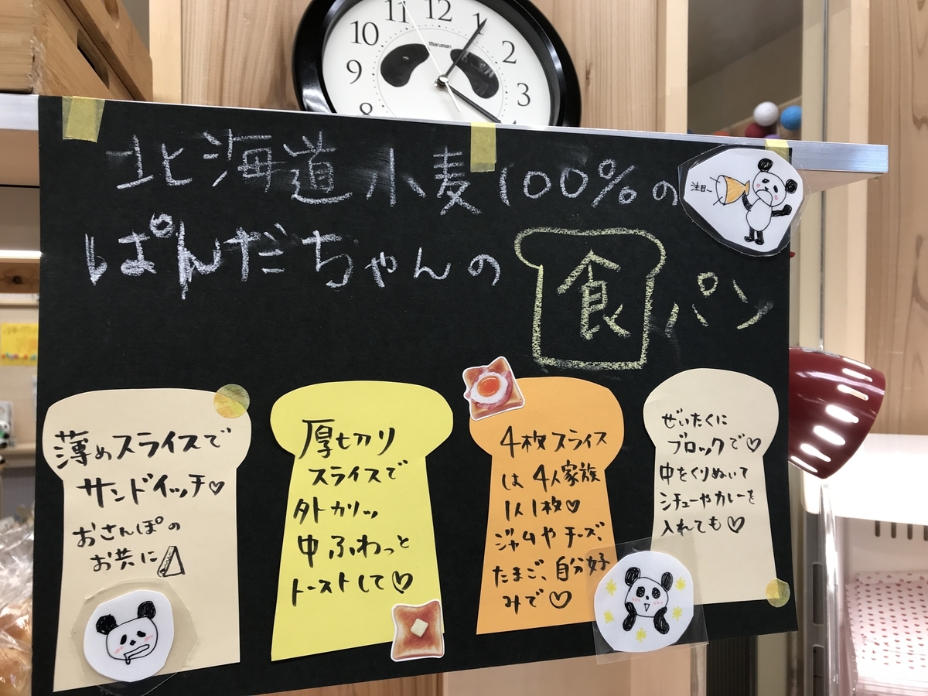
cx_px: 464
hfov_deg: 63.4
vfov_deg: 49.7
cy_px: 348
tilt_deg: -1.6
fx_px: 751
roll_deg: -0.1
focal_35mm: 28
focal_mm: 3.99
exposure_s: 1/50
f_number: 1.8
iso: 25
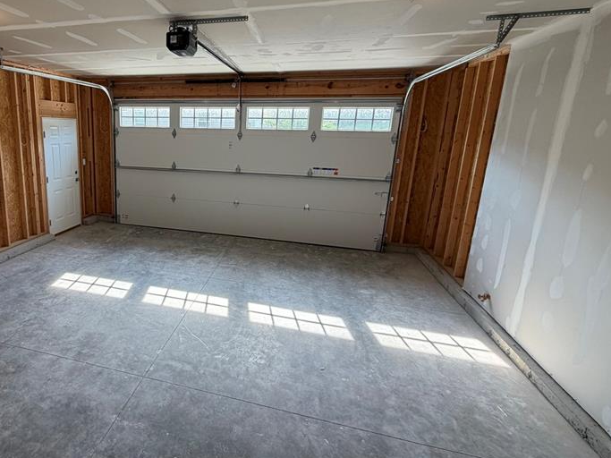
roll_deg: -0.4
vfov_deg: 63.3
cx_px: 186
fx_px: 371
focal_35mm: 21
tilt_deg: -12.0
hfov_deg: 75.6
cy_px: 211
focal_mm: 2.22
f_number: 2.2
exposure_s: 1/121
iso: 125
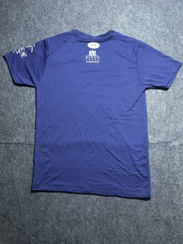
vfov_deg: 67.3
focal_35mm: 26
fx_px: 183
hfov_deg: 53.1
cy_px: 122
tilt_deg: -61.5
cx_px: 92
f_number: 1.5
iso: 200
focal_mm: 5.7
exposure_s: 1/50
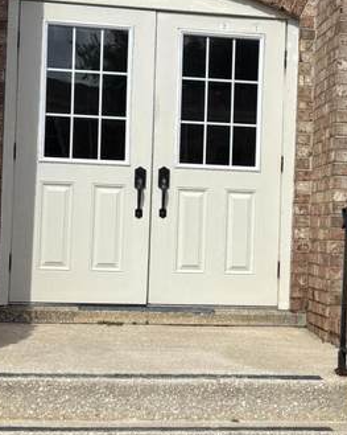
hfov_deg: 20.5
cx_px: 267
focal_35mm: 74
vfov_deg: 25.7
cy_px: 217
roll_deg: -2.3
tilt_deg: +1.4
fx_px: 950
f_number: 1.6
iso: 50
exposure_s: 1/6329
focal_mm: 5.96
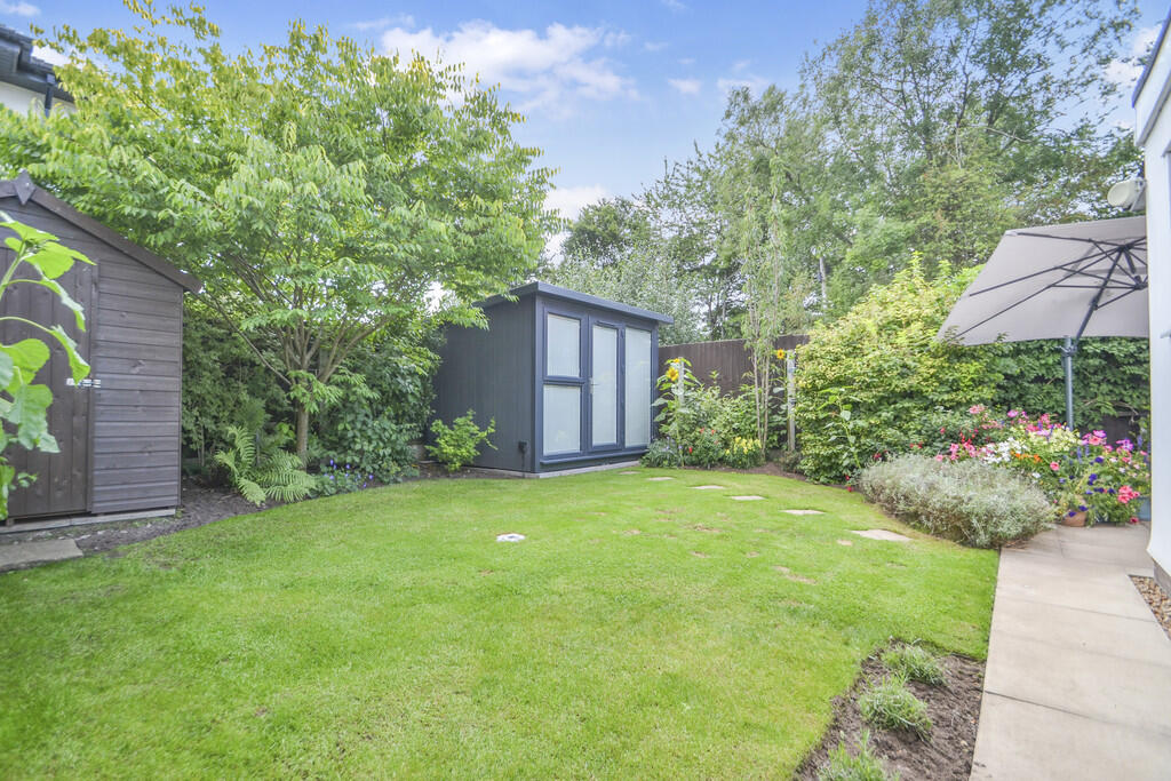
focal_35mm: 15
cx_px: 586
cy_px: 390
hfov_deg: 100.4
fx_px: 488
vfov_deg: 77.3
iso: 100
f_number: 5.6
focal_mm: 10
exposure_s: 1/125
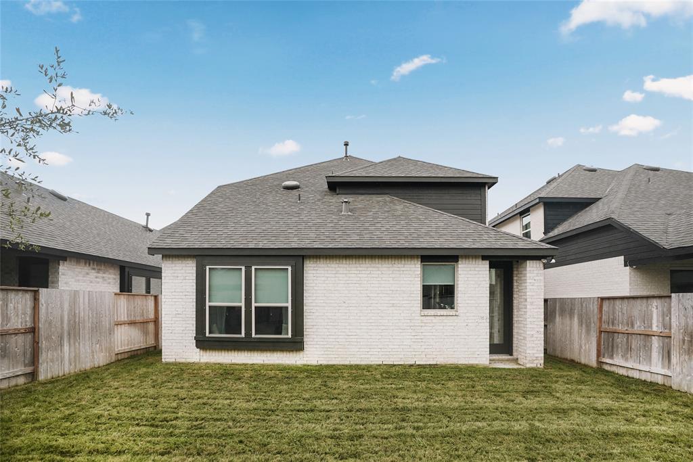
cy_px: 231
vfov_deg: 73.8
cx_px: 346
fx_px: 308
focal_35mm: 16
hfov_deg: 96.7
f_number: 4
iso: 100
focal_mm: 16
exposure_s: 1/320
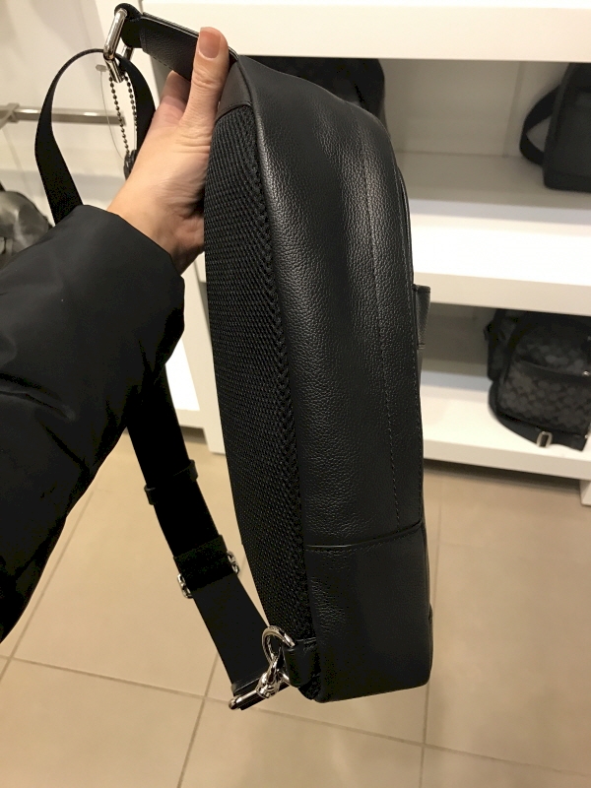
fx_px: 637
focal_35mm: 28
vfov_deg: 63.4
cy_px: 394
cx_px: 296
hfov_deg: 49.7
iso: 40
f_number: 1.8
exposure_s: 1/24
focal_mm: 3.99
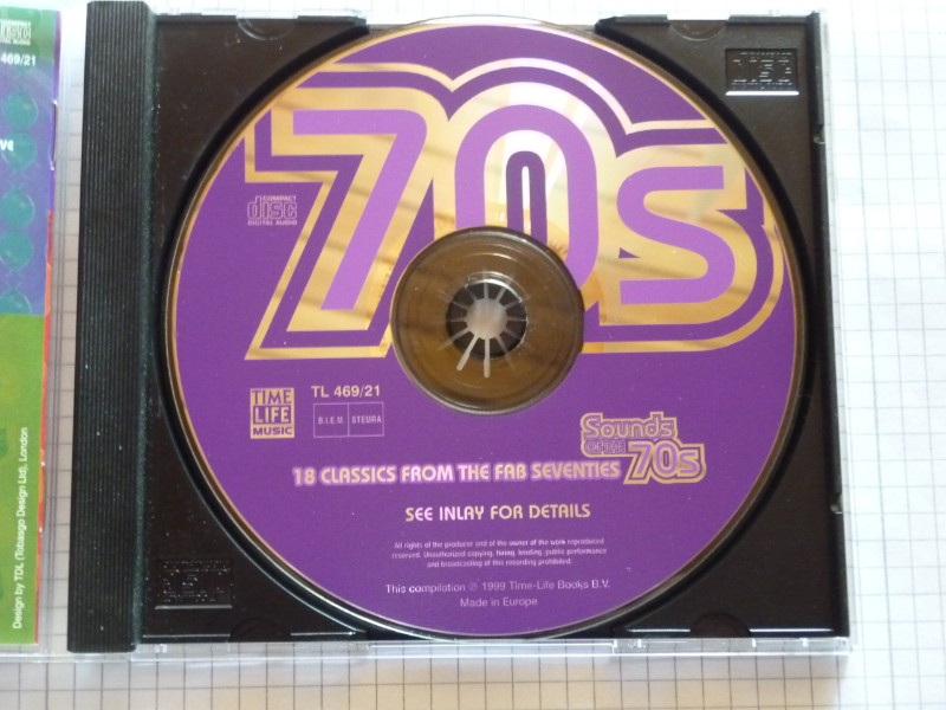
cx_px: 473
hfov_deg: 31.7
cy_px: 355
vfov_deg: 24.0
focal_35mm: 61
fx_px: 1667
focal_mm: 11
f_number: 4.7
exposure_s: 1/8
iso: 800
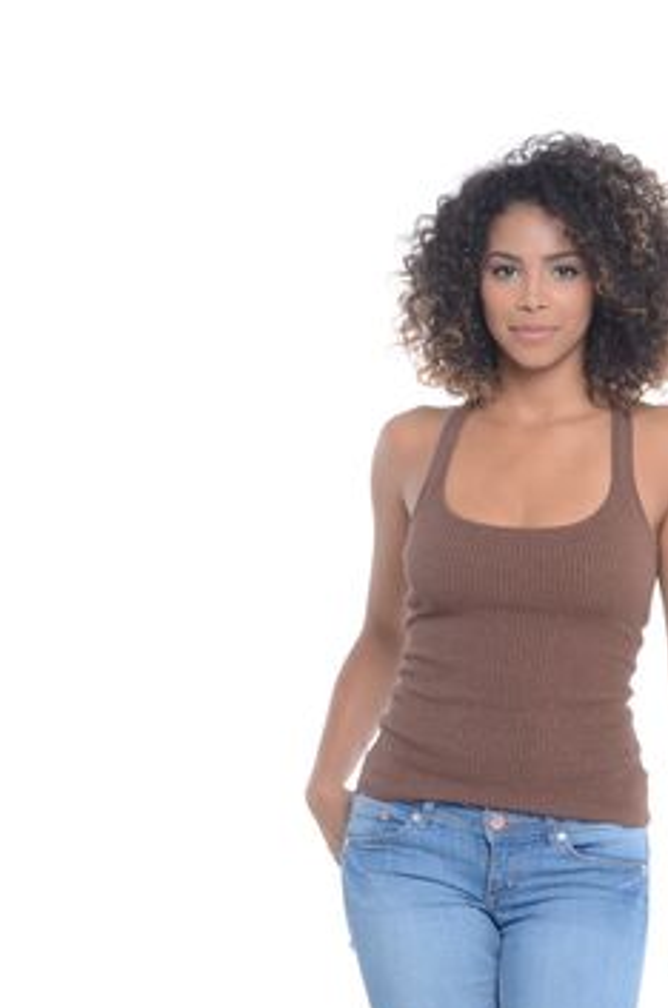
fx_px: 4132
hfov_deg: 9.2
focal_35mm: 148
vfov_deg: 13.8
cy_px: 899
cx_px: 512
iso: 320
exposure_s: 1/200
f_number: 16
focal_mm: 55
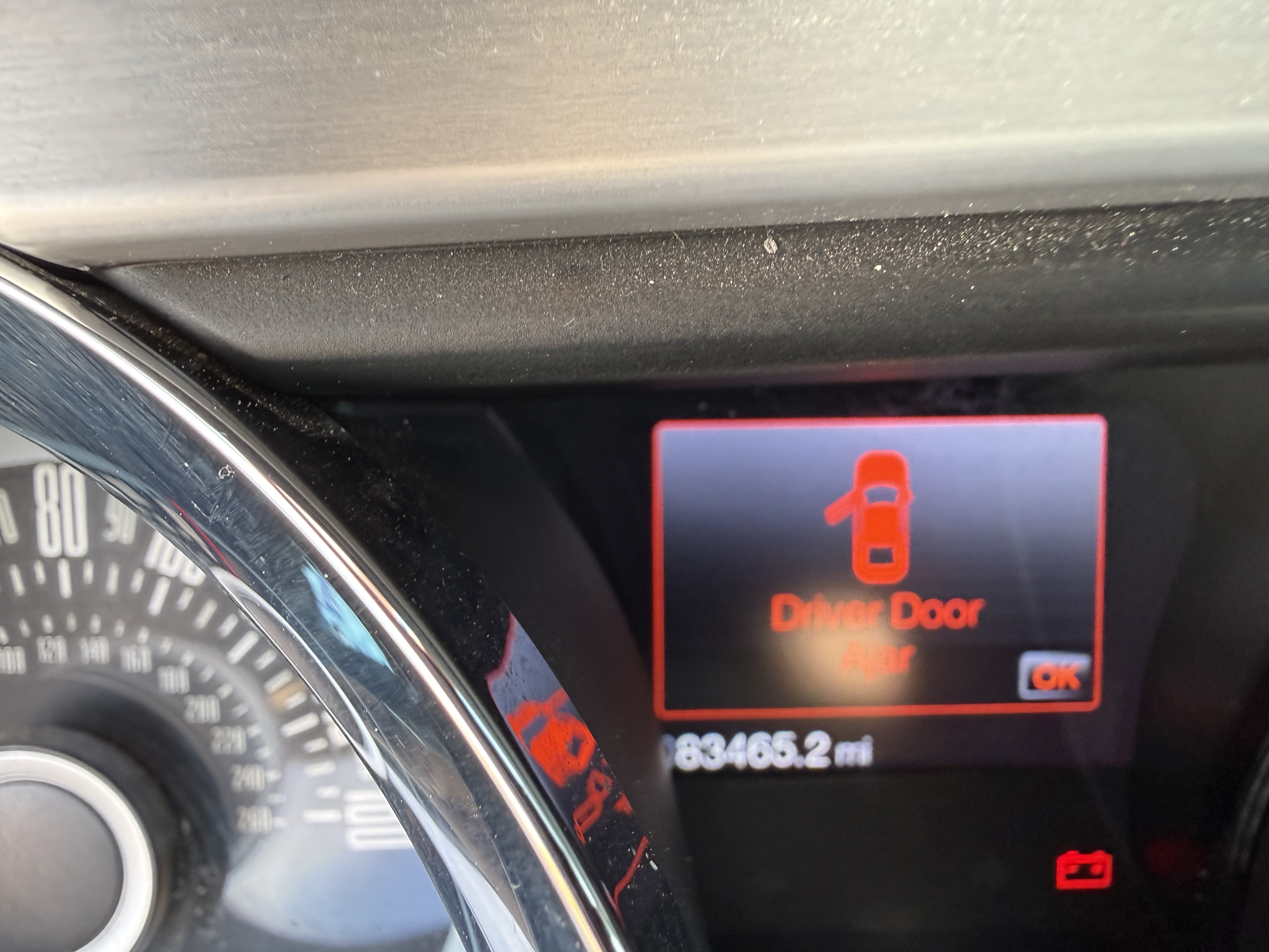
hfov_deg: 71.6
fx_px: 880
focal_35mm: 24
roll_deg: -0.1
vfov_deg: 56.8
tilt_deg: -23.4
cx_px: 634
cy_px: 476
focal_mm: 2.22
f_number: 2.2
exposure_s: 1/54
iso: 320
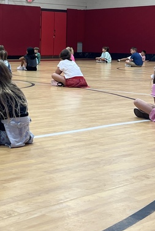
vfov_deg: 27.4
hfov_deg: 16.9
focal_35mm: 73
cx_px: -78
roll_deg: +0.1
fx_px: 471
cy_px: 62
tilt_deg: -1.9
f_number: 1.5
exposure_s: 1/60
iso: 80
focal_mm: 5.7
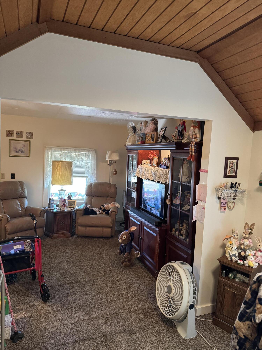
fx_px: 242
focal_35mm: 24
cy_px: 175
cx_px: 131
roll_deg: -2.0
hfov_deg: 56.8
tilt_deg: -5.2
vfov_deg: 71.6
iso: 640
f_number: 1.78
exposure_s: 1/60
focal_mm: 6.76
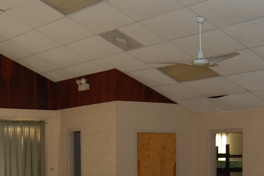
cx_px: 159
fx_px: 652
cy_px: 202
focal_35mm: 89
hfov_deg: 22.9
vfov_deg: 14.9
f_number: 3.5
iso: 400
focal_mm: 18
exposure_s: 1/60
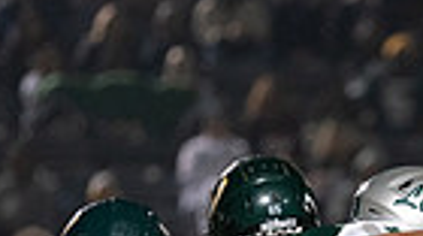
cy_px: 453
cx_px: 560
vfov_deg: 1.5
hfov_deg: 2.7
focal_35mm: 812
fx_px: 9087
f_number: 2.8
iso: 2500
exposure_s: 1/1250
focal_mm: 170
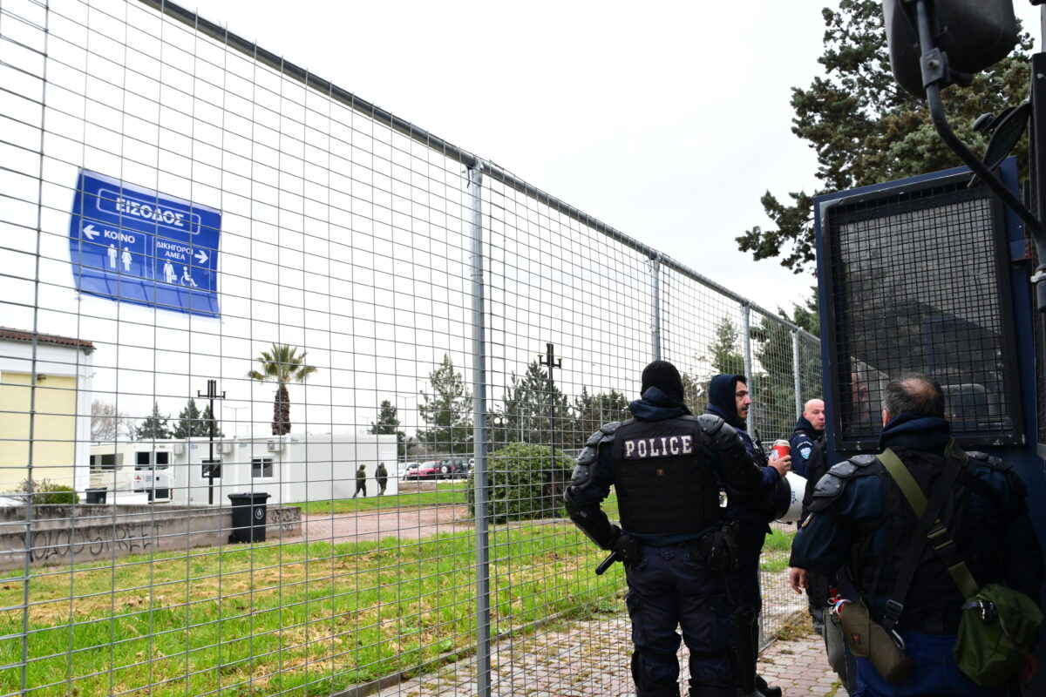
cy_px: 348
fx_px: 930
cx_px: 523
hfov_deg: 58.7
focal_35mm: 32
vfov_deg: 41.1
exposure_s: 1/500
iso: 3200
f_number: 6.3
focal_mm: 32
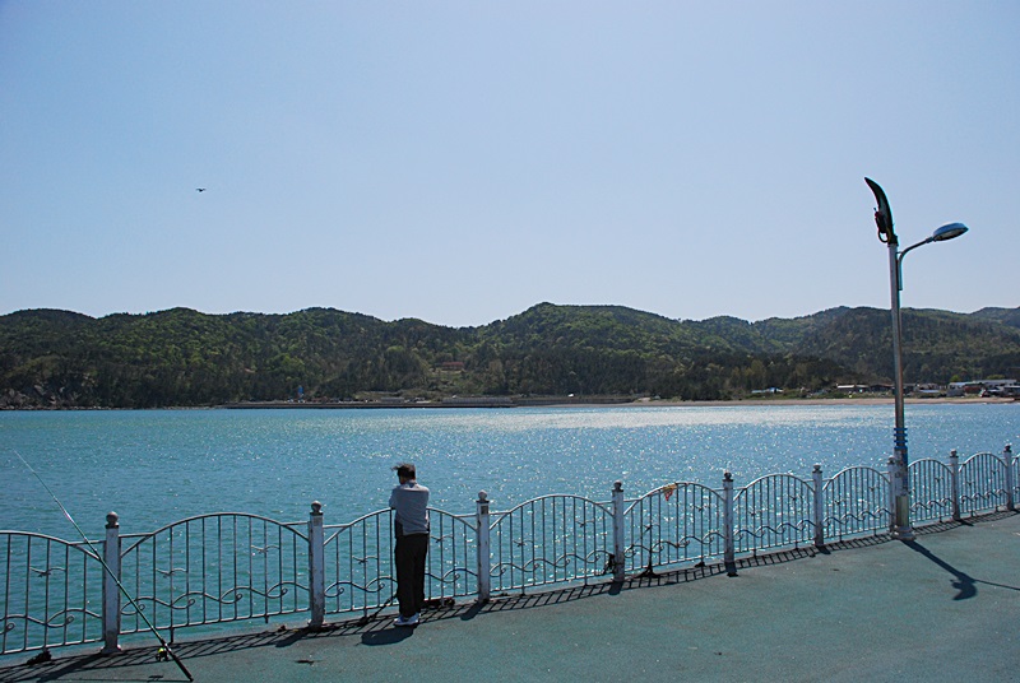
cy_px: 342
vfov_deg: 48.1
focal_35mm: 27
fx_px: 766
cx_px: 510
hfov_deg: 67.3
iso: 400
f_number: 6.3
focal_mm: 18
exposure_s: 1/2500
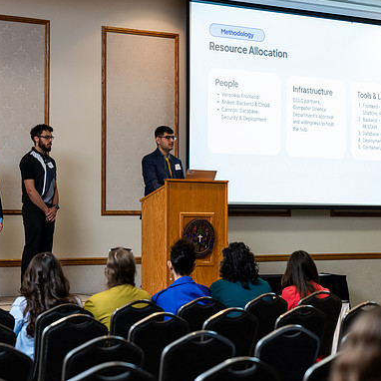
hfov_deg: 17.1
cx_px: 183
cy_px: 189
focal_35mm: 102
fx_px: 1270
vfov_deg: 17.1
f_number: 3.5
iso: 2000
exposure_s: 1/200
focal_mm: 79
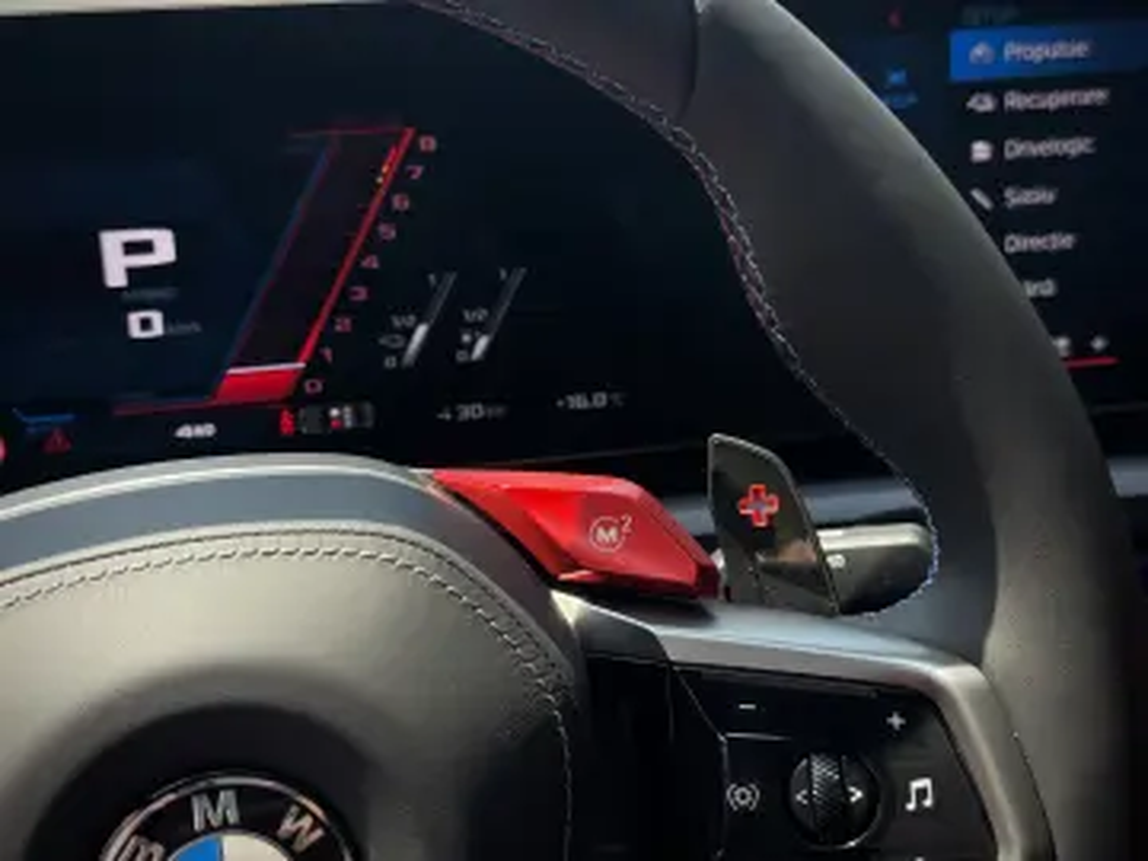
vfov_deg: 30.3
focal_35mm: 48
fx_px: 1592
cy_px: 430
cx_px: 574
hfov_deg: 39.7
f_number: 1.78
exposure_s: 1/693
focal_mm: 6.76
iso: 64
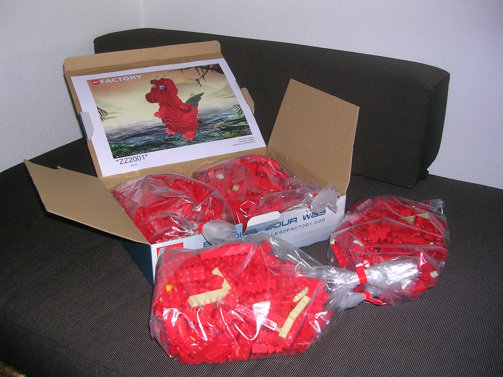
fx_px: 552
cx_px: 252
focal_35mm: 38
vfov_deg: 37.7
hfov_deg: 49.0
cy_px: 188
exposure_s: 1/60.1
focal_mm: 5.8
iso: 50
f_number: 2.8
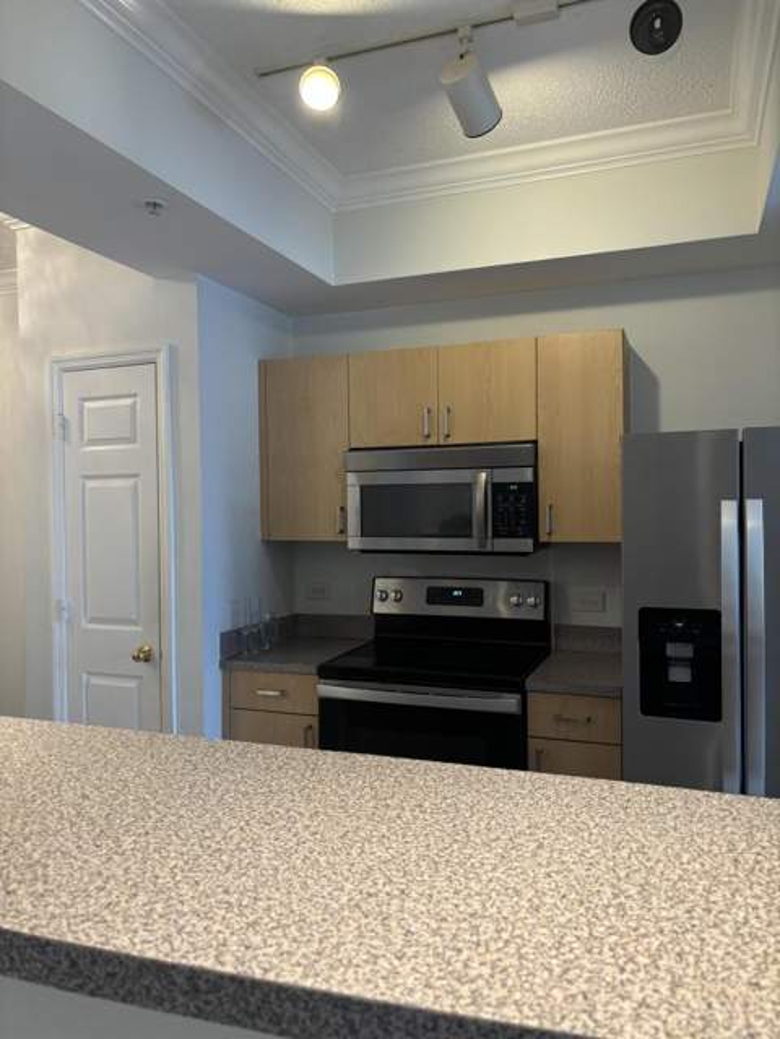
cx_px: 390
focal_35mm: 26
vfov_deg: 67.3
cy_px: 520
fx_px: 781
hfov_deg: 53.1
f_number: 1.6
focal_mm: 5.96
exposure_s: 1/60
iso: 125
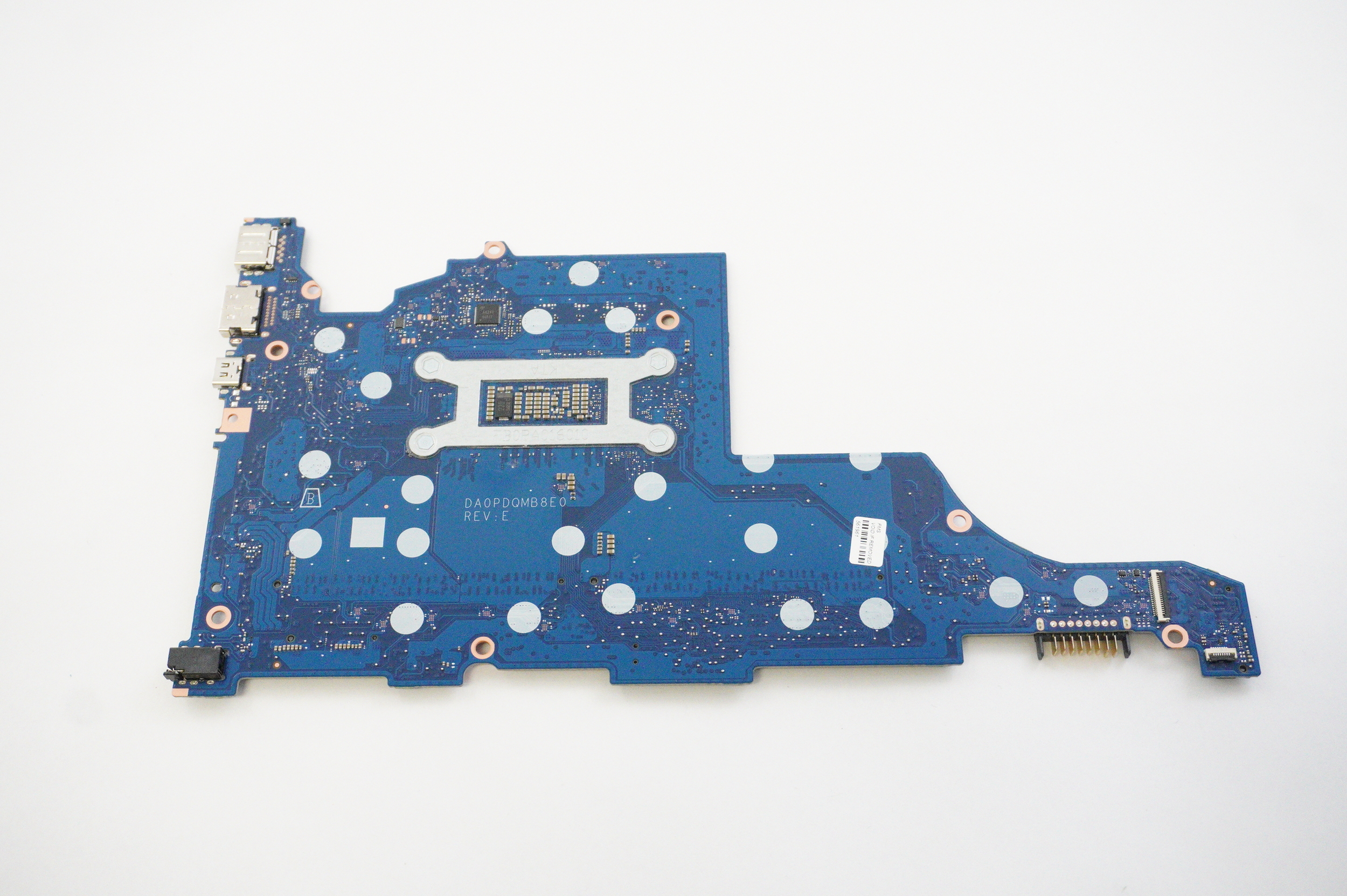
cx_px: 674
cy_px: 448
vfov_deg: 33.0
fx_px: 1514
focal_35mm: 40
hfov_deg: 48.0
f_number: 5.6
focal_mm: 27
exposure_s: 1/320
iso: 6400
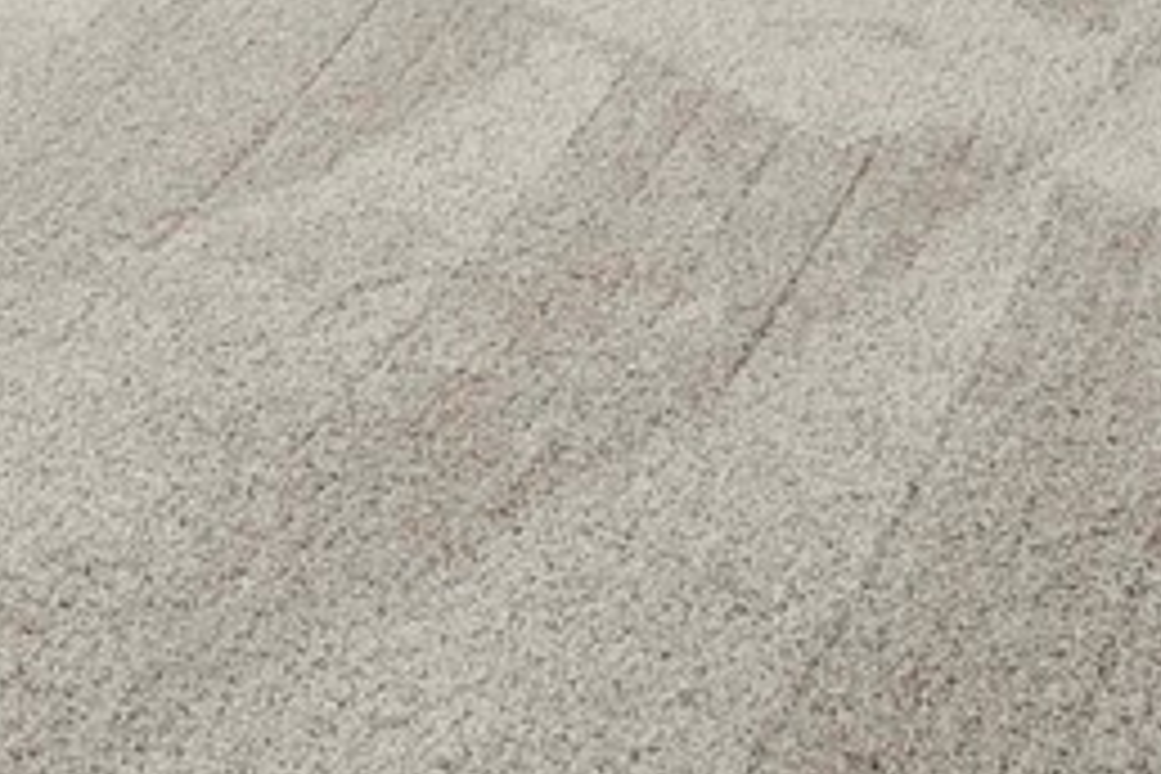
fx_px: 2548
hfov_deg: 23.4
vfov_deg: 12.3
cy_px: -1253
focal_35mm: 79
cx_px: -245
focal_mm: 12
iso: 400
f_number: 8
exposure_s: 1/60
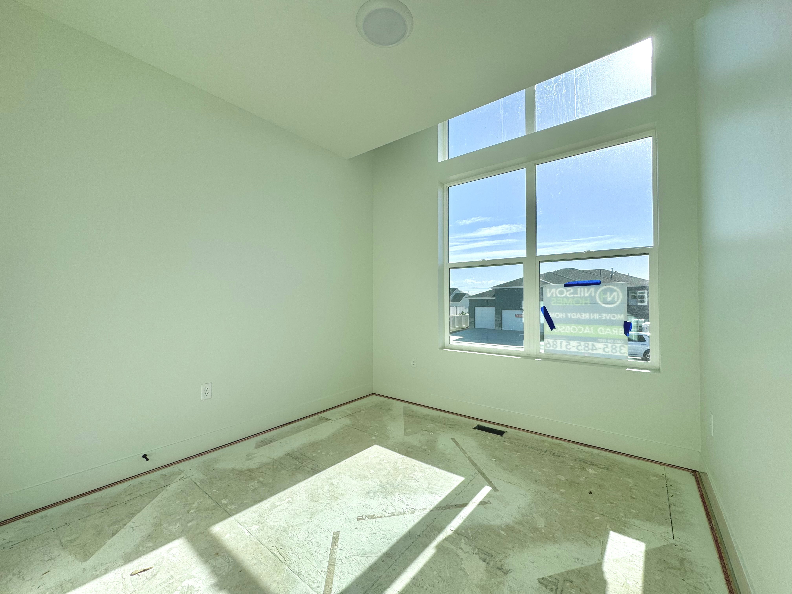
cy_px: 297
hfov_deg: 102.1
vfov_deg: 85.7
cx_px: 396
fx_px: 320
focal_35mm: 14
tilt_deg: -0.2
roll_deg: +0.0
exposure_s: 1/1600
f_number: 2.2
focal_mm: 2.22
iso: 50
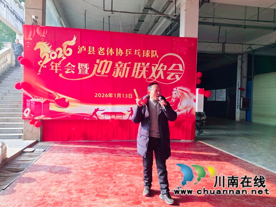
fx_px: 215
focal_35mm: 27
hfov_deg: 65.3
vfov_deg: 51.4
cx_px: 138
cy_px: 104
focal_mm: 5.52
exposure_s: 1/291
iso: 50
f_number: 1.9
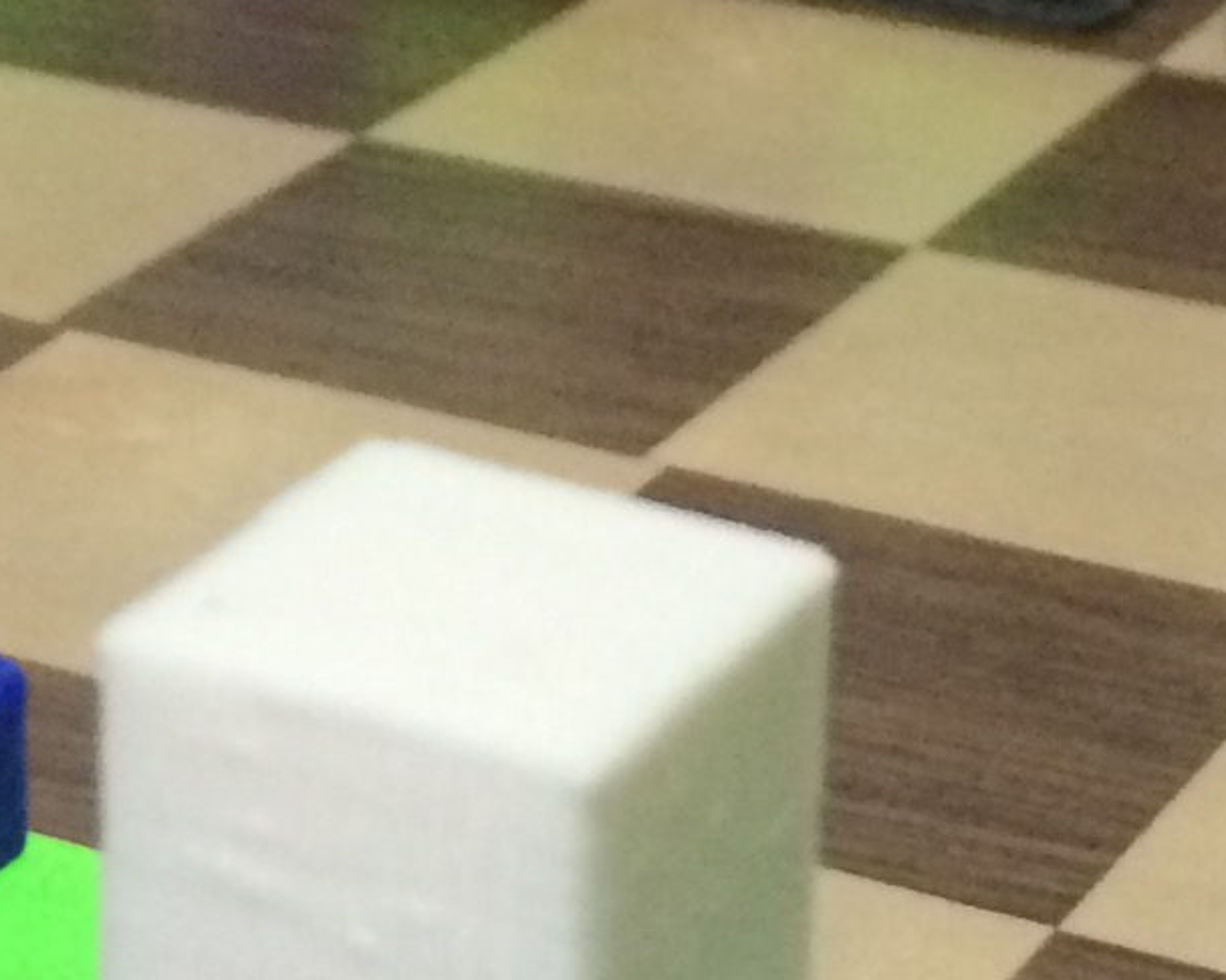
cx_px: 365
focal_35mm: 152
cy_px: 60
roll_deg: +2.4
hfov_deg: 12.7
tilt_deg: -22.2
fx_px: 5514
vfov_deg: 10.1
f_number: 2.2
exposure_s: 1/30
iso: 320
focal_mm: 4.15
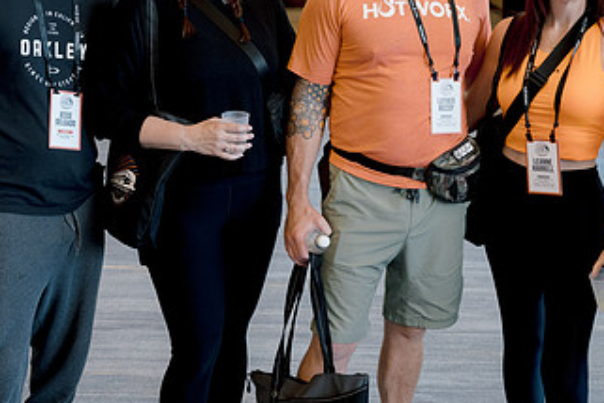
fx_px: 1107
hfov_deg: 30.5
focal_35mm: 66
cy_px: 130
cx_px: 353
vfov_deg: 20.5
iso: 800
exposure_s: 1/60
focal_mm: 35
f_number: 4
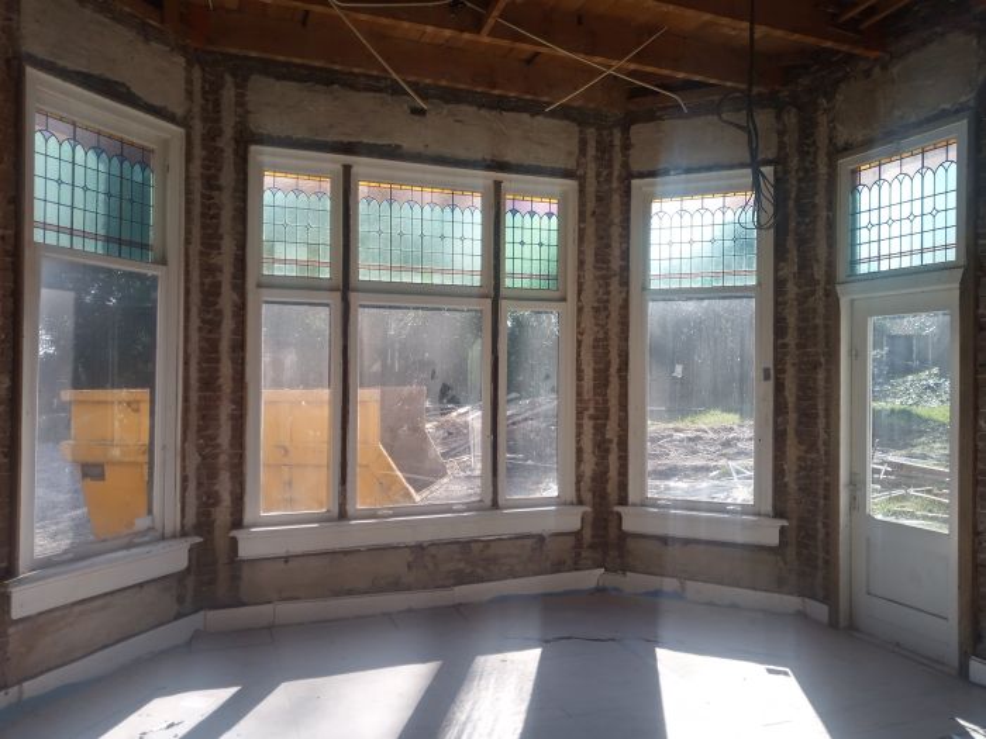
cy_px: 370
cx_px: 493
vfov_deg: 66.0
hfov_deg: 81.7
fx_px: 570
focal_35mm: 20
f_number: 2
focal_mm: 3.52
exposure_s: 1/554
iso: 114
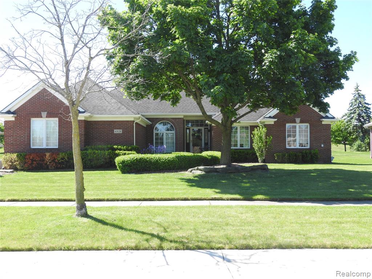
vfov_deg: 40.7
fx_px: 376
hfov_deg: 52.6
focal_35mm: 35
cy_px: 140
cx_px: 186
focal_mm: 6.3
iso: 250
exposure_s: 1/800
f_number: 3.8
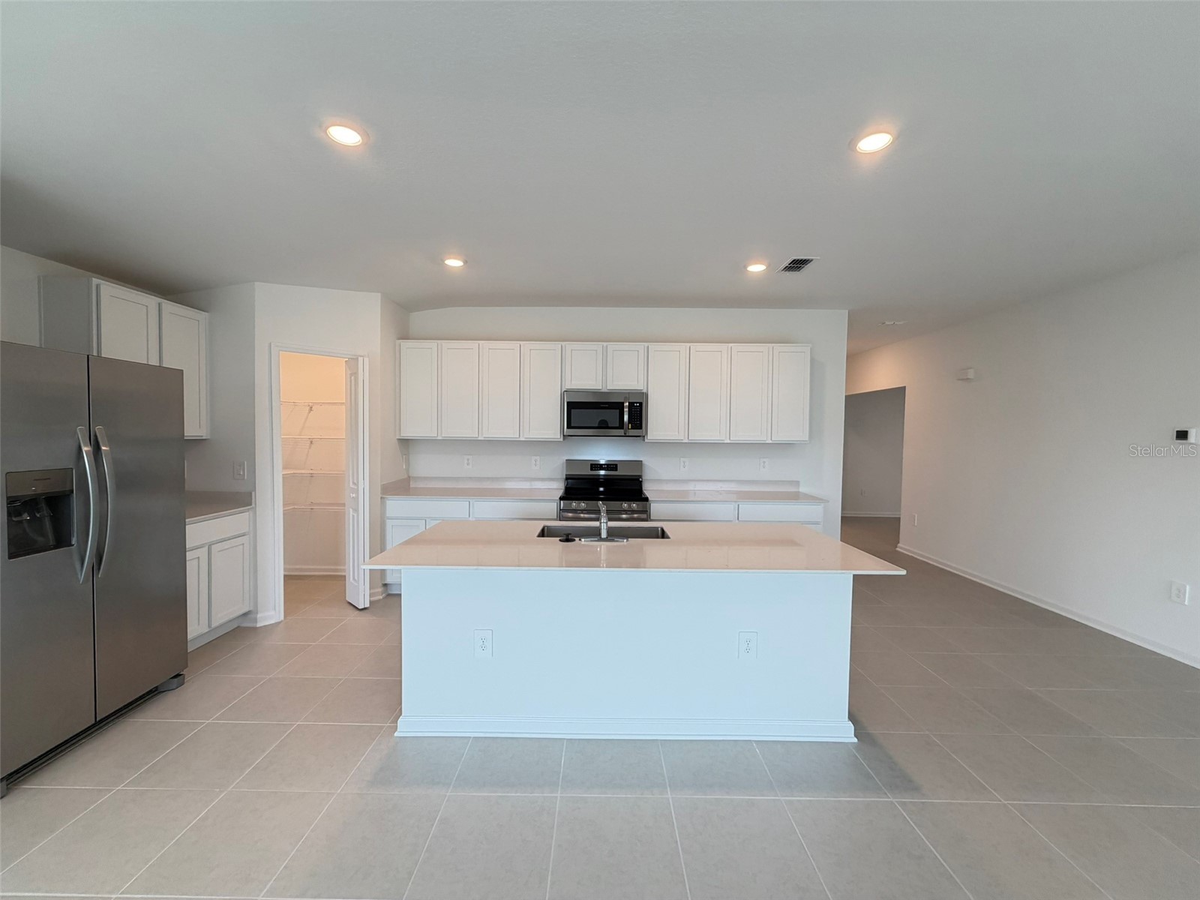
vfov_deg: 85.7
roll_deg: -0.1
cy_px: 450
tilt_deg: -2.1
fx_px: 485
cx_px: 600
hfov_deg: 102.1
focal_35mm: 14
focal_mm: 2.22
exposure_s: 1/120
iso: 250
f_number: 2.2
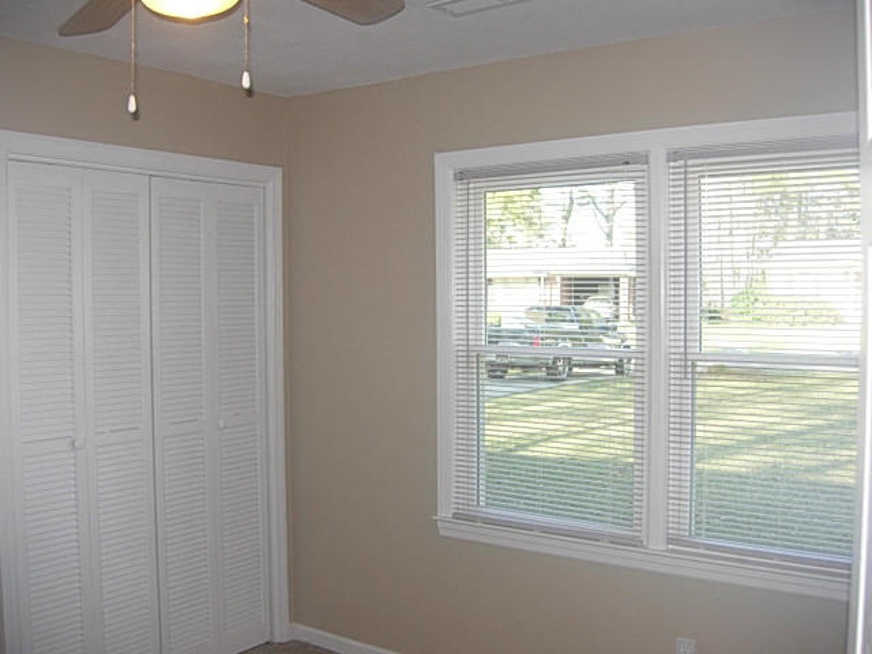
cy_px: 327
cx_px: 436
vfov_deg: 39.7
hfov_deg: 51.4
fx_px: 907
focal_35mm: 36
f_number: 2.7
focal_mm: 7.5
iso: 112
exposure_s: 1/102
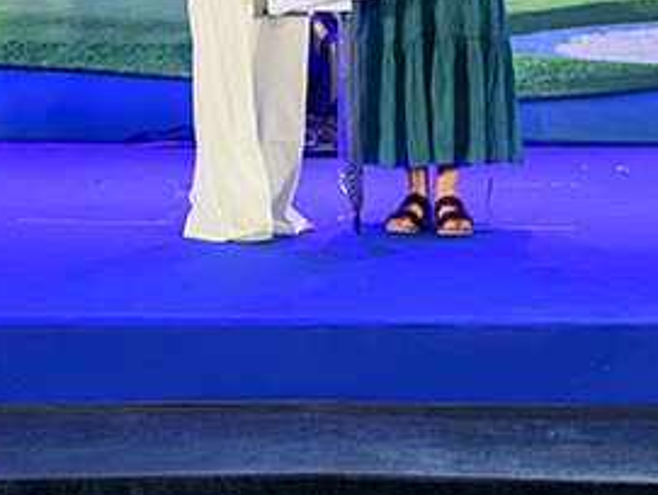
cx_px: 318
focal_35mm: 119
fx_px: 2265
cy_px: -248
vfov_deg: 11.9
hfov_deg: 16.5
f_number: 6.3
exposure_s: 1/125
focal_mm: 35
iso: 1250
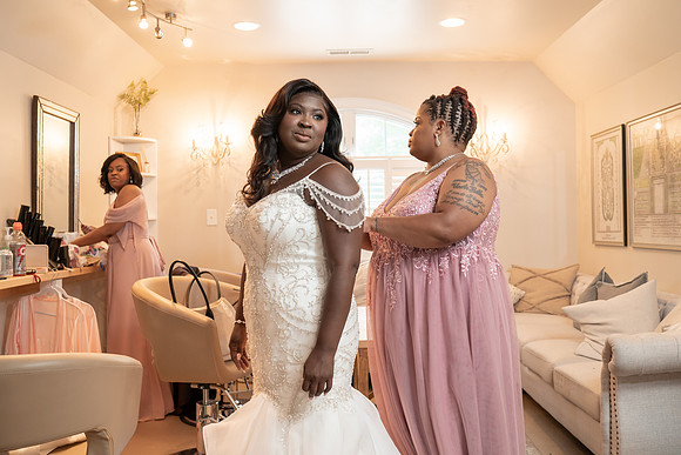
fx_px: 665
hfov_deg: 54.3
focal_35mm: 35
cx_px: 340
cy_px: 228
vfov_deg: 37.7
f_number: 4
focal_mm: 35
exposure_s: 1/100
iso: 1600
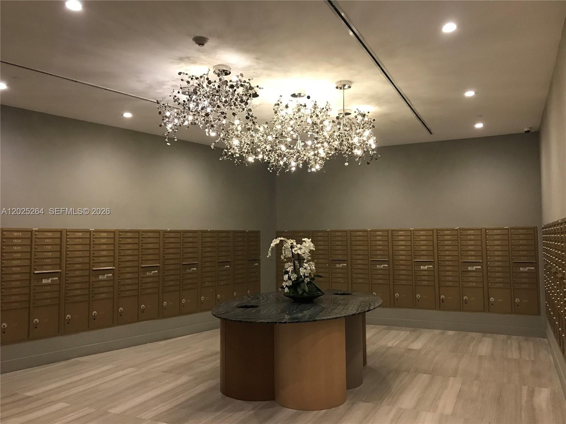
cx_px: 283
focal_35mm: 28
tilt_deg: +3.1
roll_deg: +0.4
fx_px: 458
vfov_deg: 49.7
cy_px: 212
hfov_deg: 63.4
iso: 50
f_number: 1.8
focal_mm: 3.99
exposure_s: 1/15
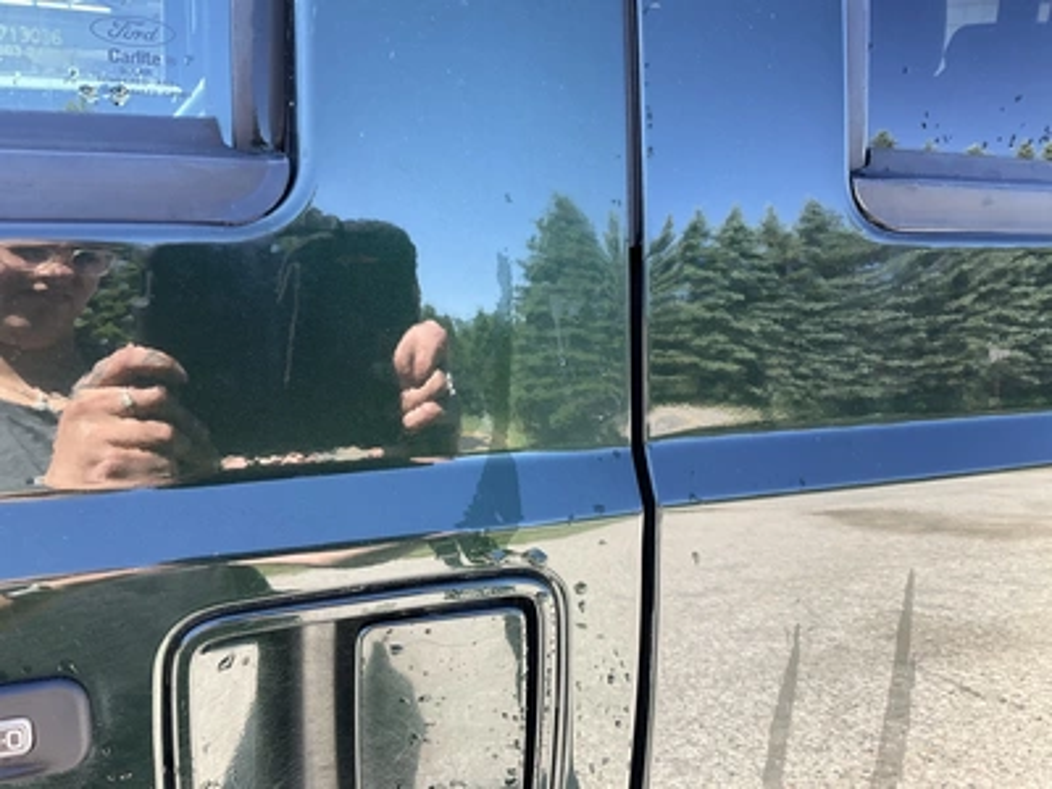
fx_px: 881
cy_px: 394
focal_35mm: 29
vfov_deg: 48.2
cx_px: 526
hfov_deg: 61.7
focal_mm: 3
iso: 32
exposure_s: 1/122
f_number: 1.8
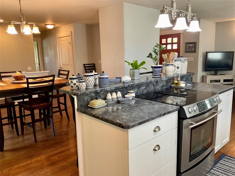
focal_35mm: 29
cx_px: 118
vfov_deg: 48.2
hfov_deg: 61.7
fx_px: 197
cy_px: 88
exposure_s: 1/60
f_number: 1.8
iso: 80
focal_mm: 3
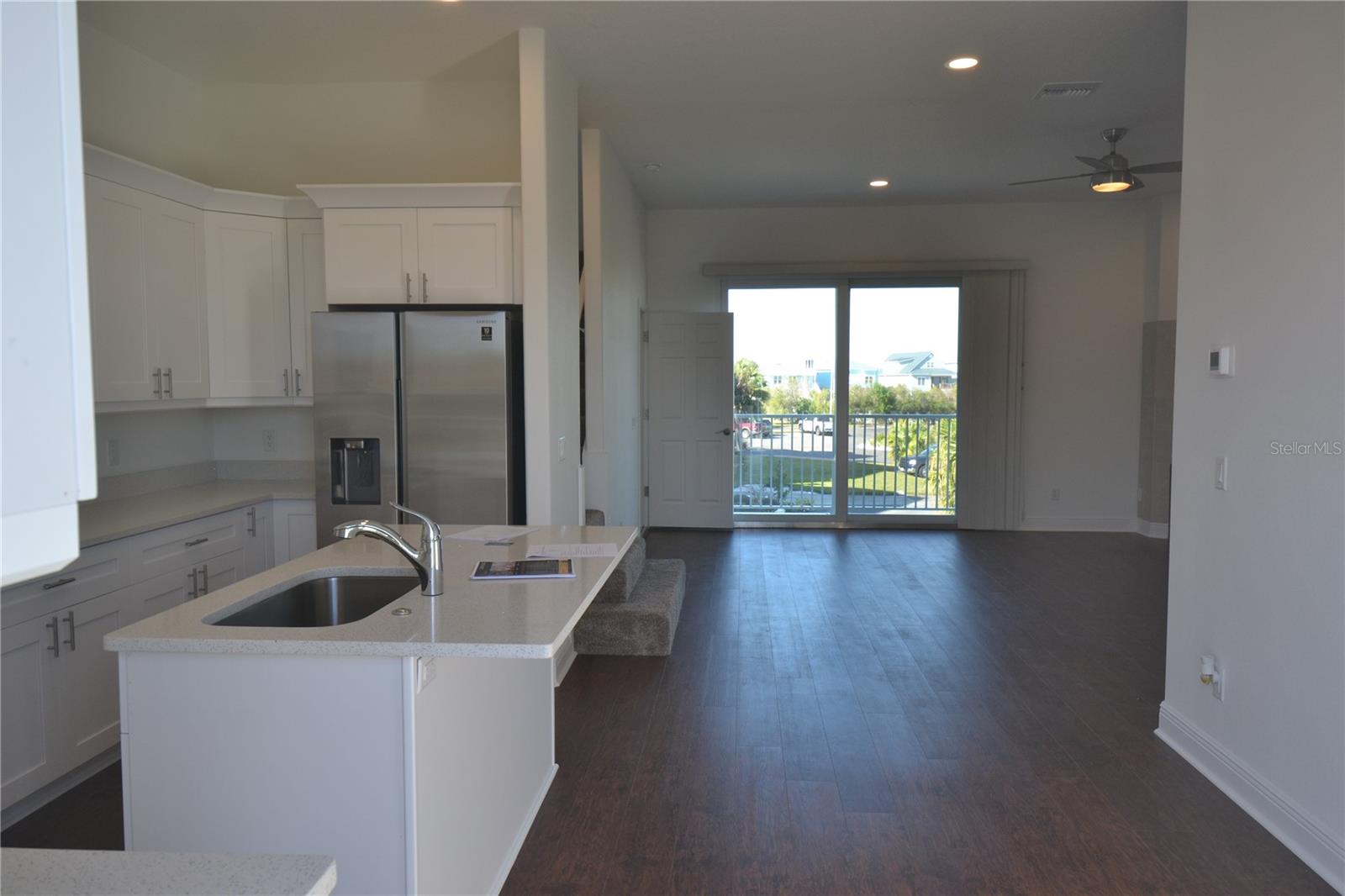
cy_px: 448
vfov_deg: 50.4
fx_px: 952
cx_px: 672
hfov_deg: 70.4
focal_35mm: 26
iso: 280
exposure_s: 1/125
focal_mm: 17
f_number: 5.6
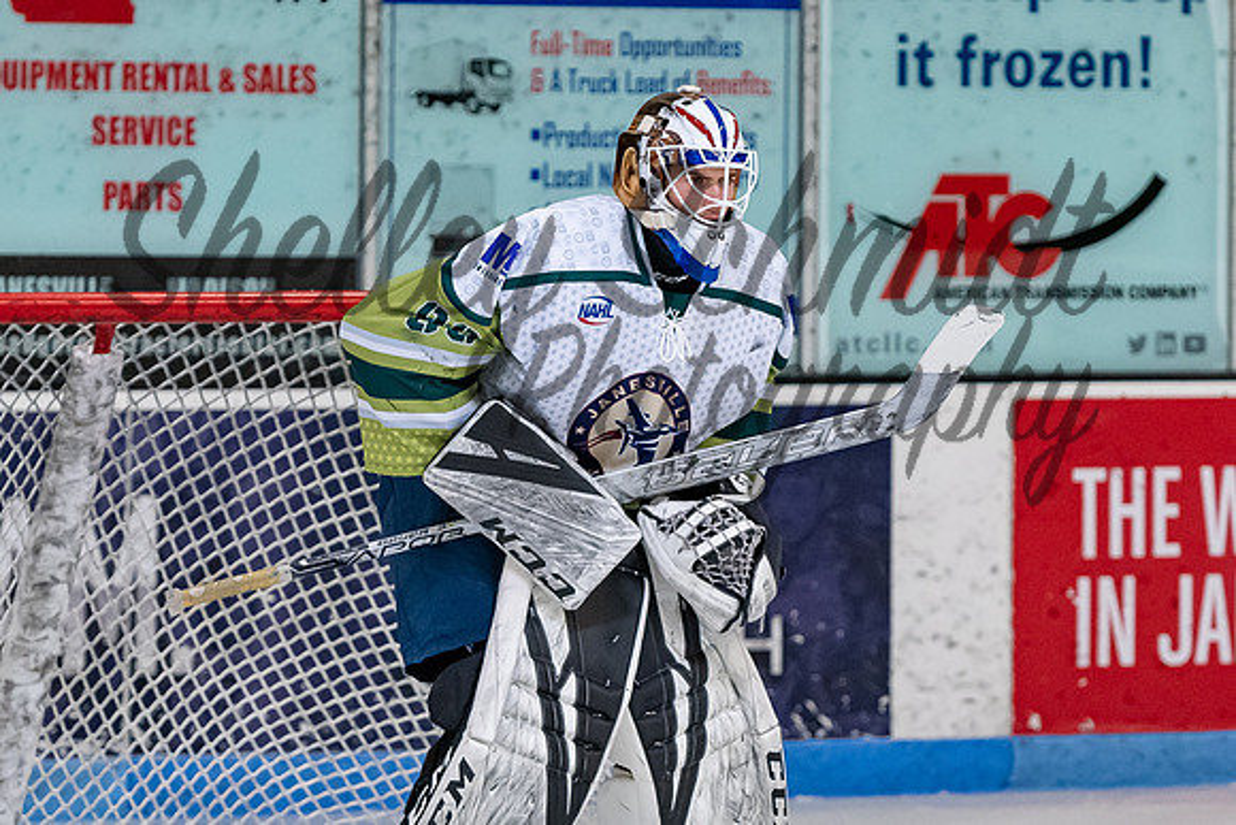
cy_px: 413
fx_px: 13388
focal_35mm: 390
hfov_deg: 5.3
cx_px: 637
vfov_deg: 3.5
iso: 2000
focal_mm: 170
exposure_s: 1/800
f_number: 3.2
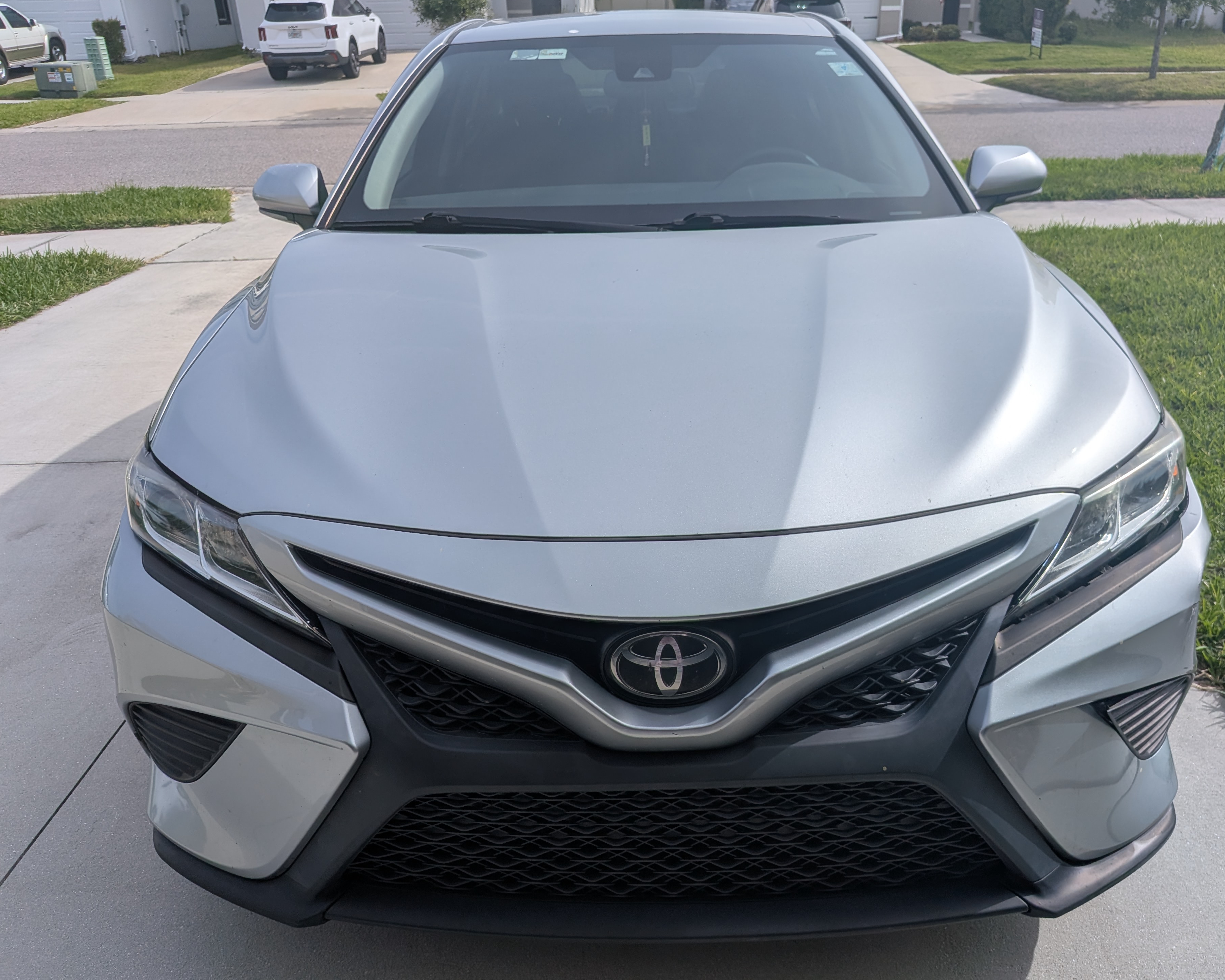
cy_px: 505
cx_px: 678
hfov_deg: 65.9
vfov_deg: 54.9
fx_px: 943
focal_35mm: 26
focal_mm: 4.53
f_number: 1.7
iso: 29
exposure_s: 1/2924
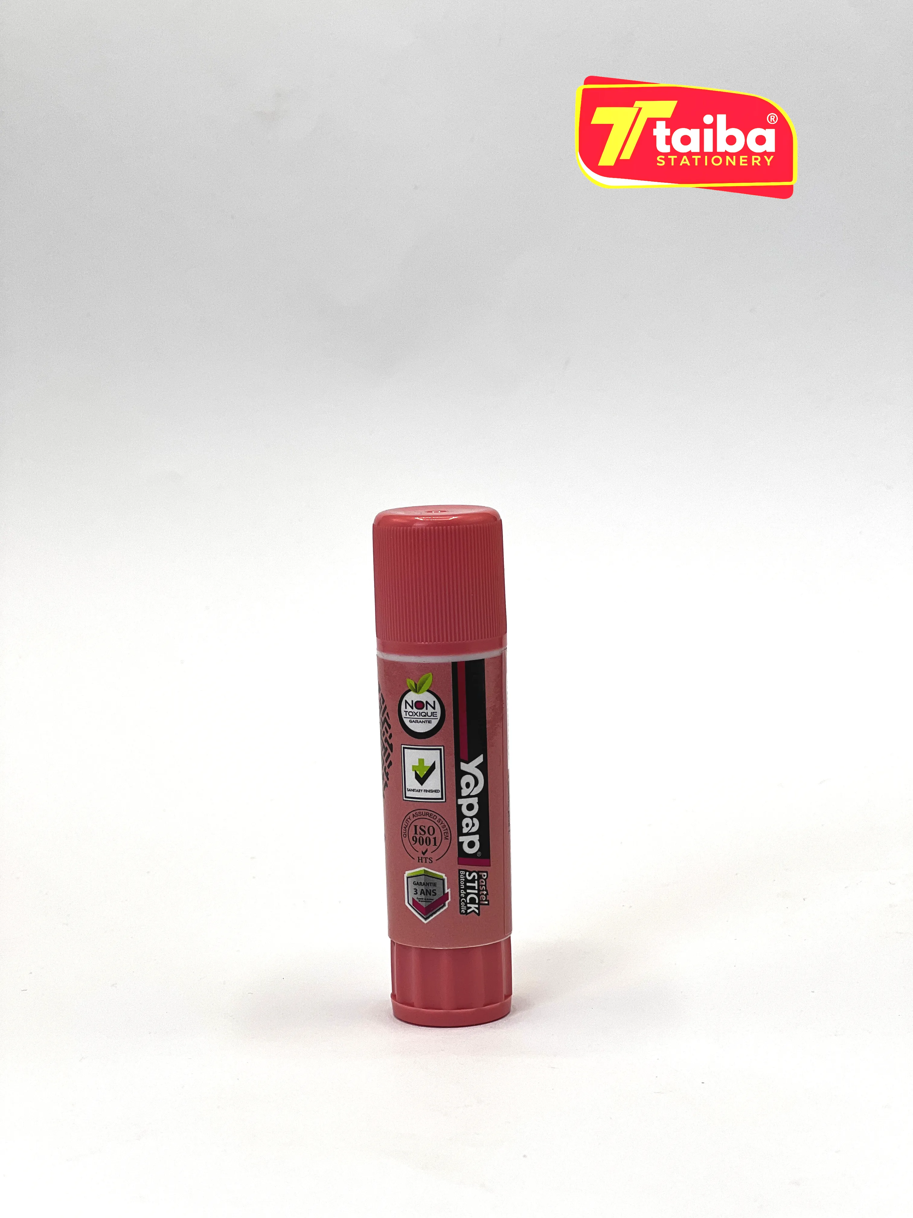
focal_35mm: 77
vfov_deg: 25.3
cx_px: 456
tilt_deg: -6.6
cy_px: 609
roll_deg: +1.1
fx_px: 2708
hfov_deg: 19.1
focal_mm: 9
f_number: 2.8
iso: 32
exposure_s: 1/263
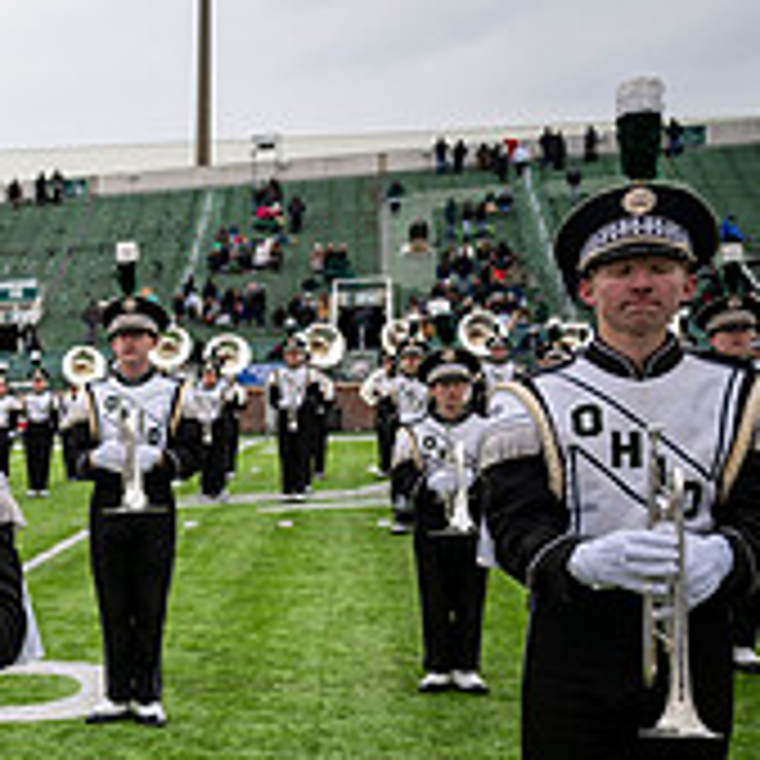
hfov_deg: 20.3
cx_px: -454
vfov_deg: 24.4
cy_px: 582
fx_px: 1739
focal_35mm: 70
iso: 100
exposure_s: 1/500
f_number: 2.8
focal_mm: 24
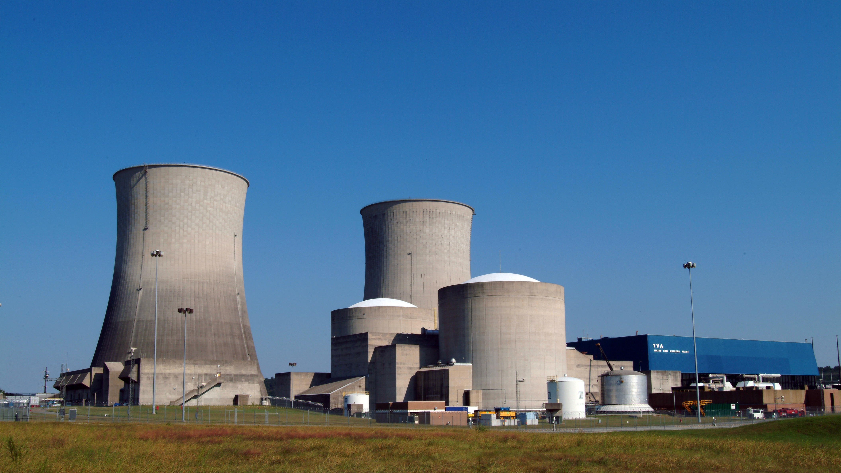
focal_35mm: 40
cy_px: 278
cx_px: 420
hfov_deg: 51.0
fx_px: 881
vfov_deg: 30.0
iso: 100
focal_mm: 25
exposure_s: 1/90
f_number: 16
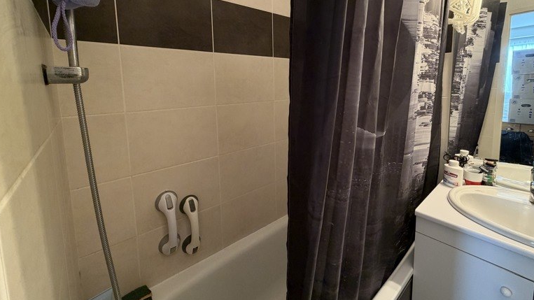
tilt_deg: -4.8
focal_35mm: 16
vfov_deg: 65.8
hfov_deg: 99.4
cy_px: 108
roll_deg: +2.2
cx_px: 269
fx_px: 227
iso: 200
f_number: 2.2
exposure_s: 1/50
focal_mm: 2.22
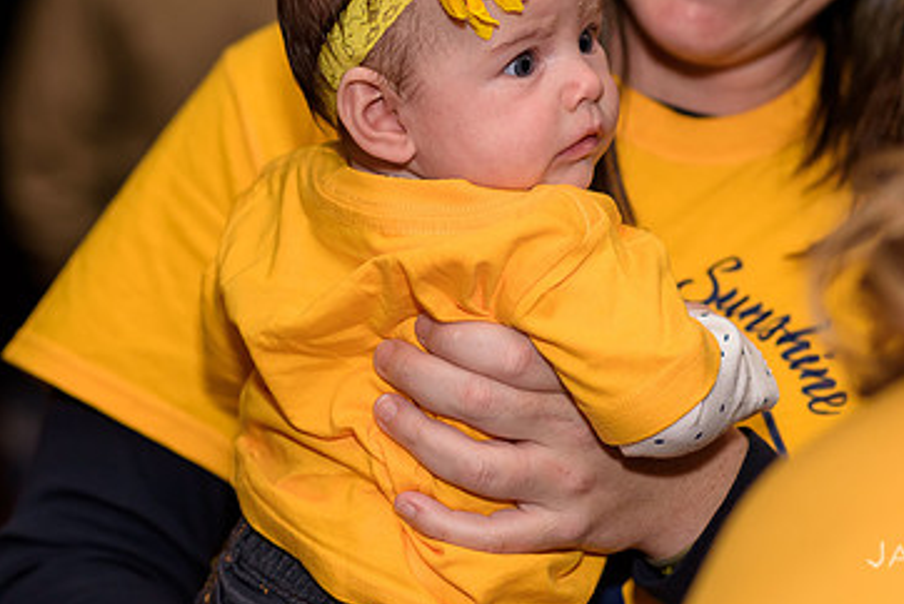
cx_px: 382
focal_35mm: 136
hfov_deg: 15.1
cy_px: 139
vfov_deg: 10.1
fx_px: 3418
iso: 400
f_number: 2.8
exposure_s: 1/200
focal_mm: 85
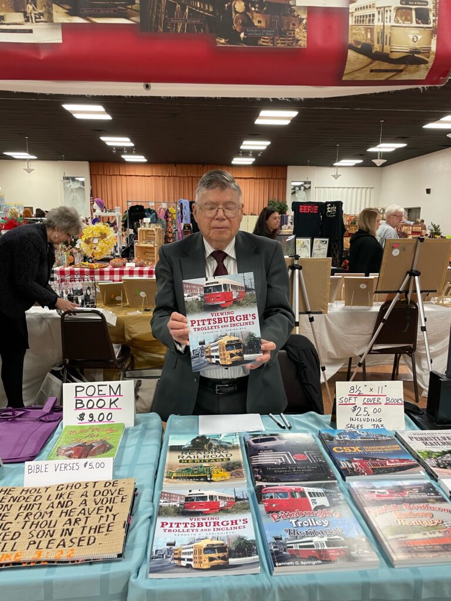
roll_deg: -0.1
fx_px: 452
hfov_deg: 53.1
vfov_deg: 67.3
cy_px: 300
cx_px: 226
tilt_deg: -9.8
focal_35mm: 26
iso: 200
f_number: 1.6
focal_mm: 4.2
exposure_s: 1/60
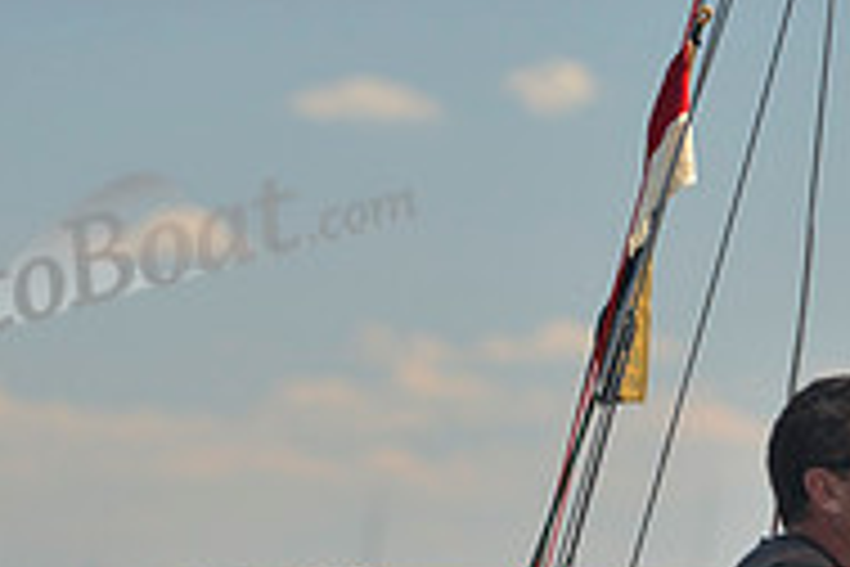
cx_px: 652
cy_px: 853
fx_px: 8688
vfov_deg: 3.7
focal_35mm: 368
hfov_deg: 5.6
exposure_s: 1/1250
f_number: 2.8
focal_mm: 120
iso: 200
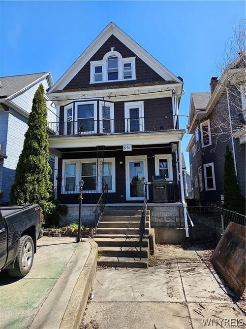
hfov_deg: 58.9
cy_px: 164
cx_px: 123
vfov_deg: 73.9
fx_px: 218
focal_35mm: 23
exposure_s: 1/395
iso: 10
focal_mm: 6.3
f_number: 1.7
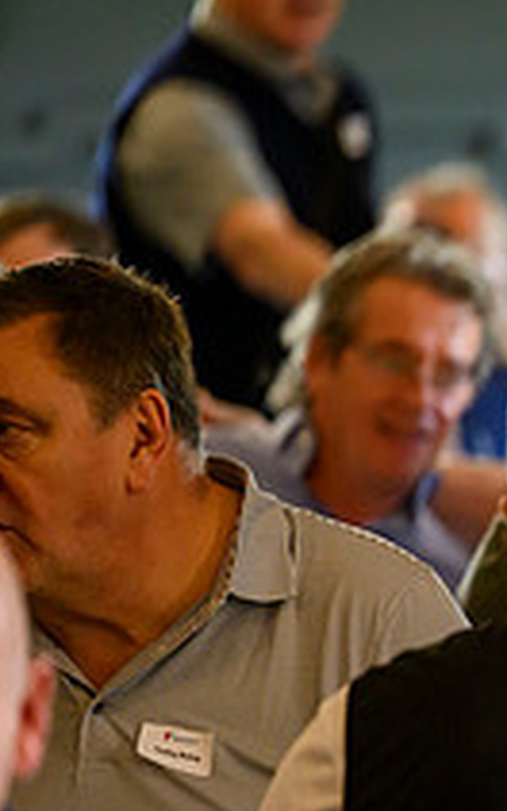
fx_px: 12394
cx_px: 1026
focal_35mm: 561
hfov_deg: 2.3
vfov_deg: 3.7
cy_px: 628
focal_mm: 200
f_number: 2.8
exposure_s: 1/500
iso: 3200
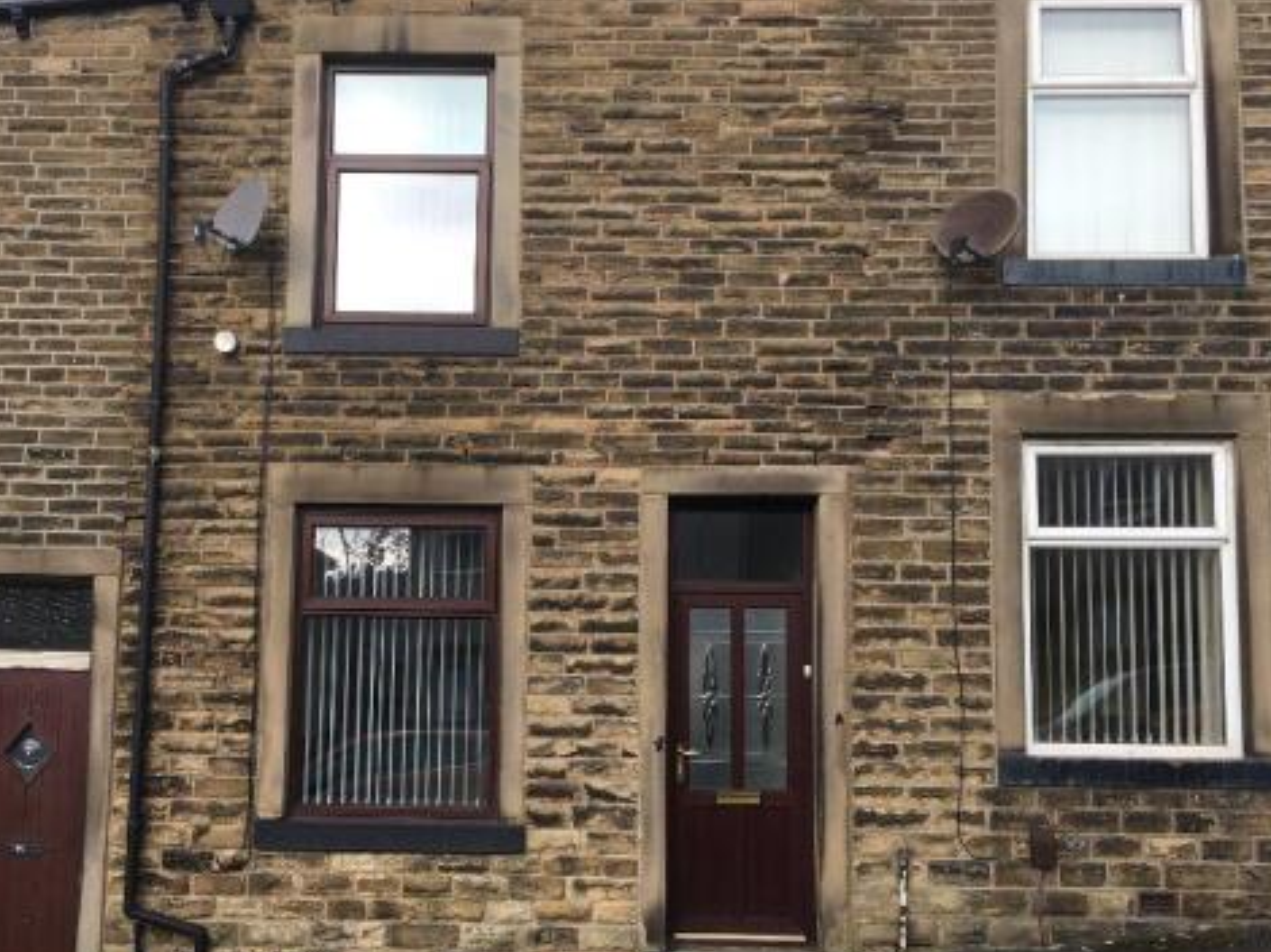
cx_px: 550
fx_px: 1321
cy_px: 542
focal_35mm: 36
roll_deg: -2.0
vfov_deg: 39.5
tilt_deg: +5.5
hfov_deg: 51.2
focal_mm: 4.15
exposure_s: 1/311
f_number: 2.2
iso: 25
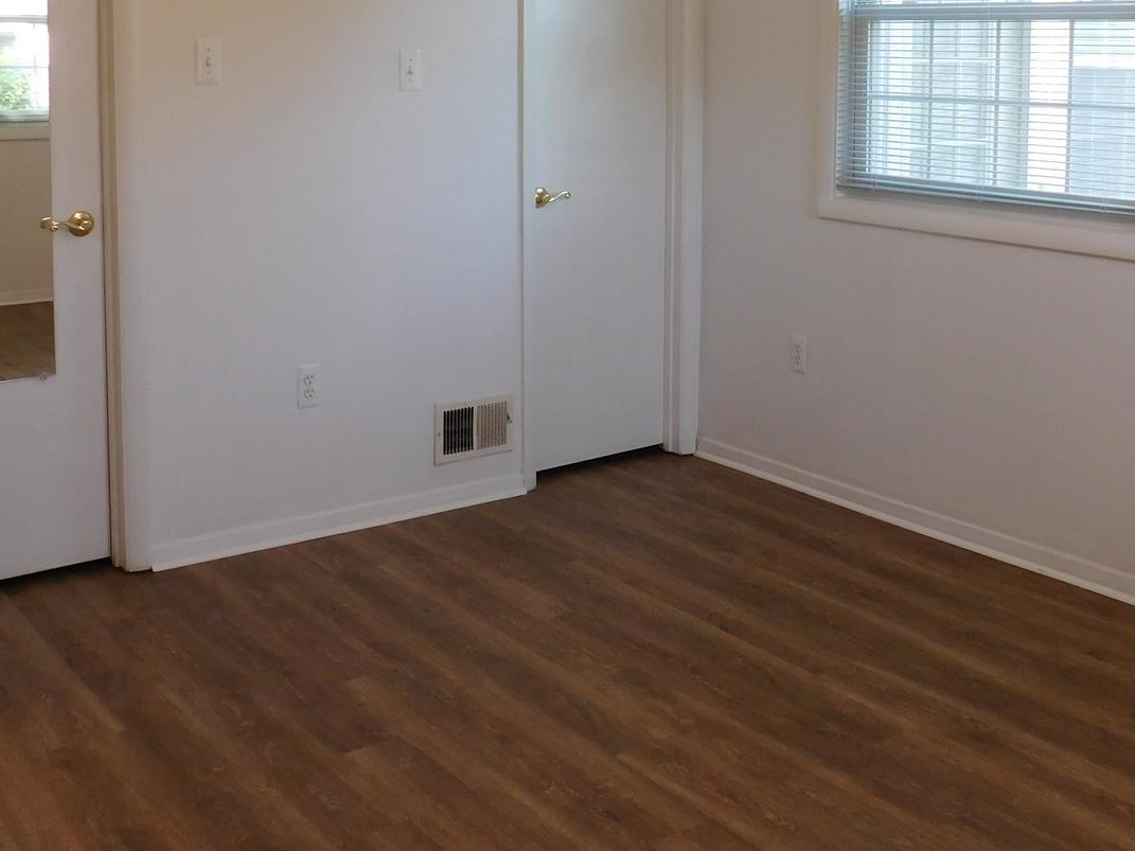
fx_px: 1443
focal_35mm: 44
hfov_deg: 42.8
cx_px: 667
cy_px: 163
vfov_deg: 31.9
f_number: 3
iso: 125
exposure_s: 1/50
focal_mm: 4
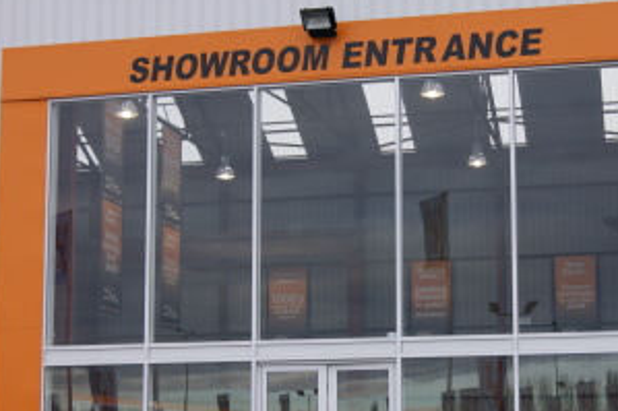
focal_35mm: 72
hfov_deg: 28.0
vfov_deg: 18.8
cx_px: 387
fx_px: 1235
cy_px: 307
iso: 100
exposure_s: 1/60
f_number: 7.1
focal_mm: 28
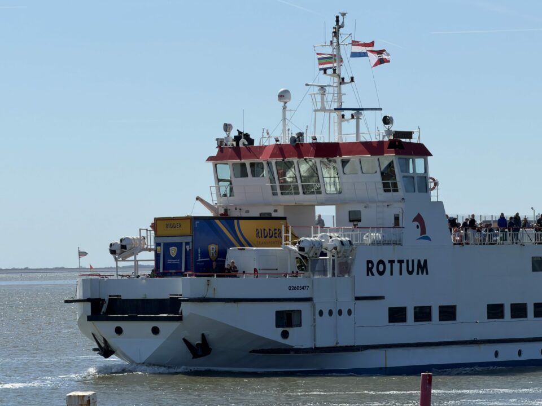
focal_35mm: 200
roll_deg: +0.6
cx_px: 271
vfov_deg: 7.4
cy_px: 203
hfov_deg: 9.9
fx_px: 3131
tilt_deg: +0.9
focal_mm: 16.89
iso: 16
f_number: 2.8
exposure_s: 1/865
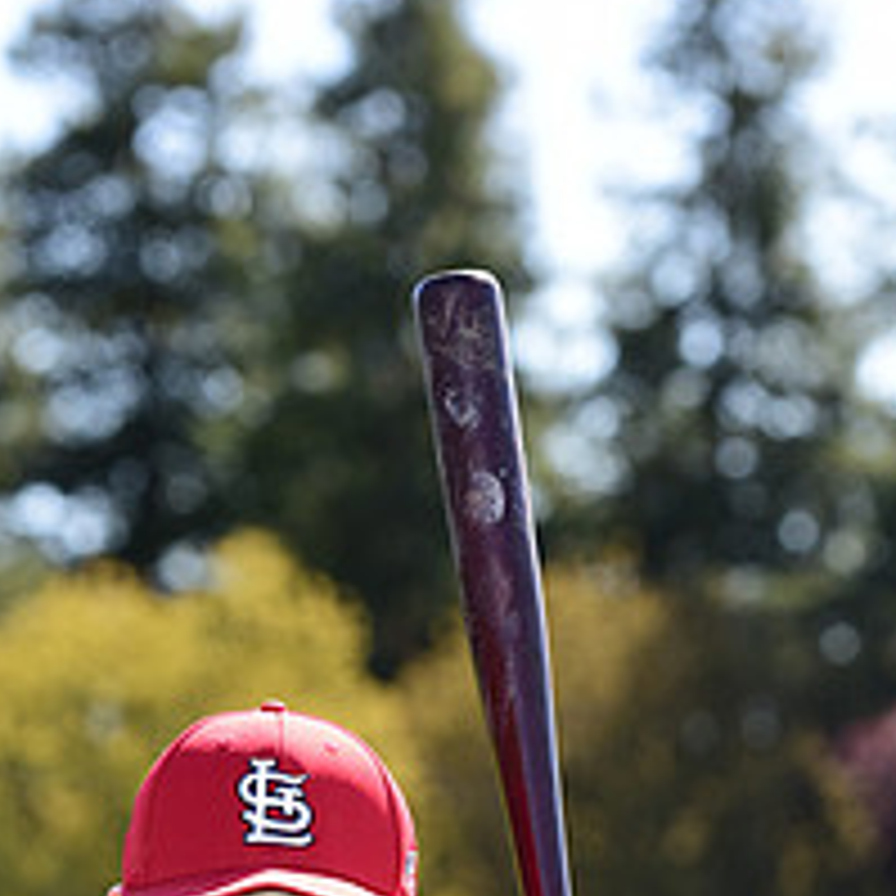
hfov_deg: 5.8
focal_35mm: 303
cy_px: 1202
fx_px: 8873
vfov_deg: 5.7
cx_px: 286
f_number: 4.5
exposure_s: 1/320
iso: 125
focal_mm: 122
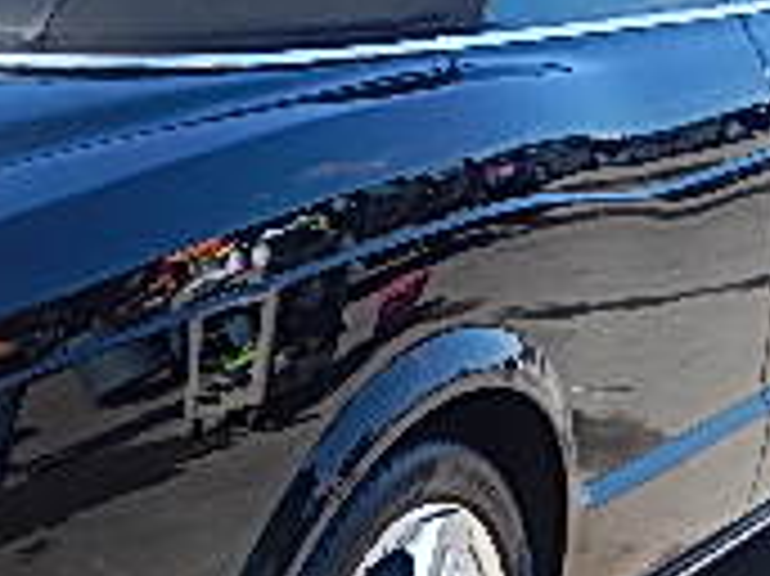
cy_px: 482
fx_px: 2334
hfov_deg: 17.7
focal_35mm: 105
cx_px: -185
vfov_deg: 14.0
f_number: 3.9
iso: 125
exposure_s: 1/320
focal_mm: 5
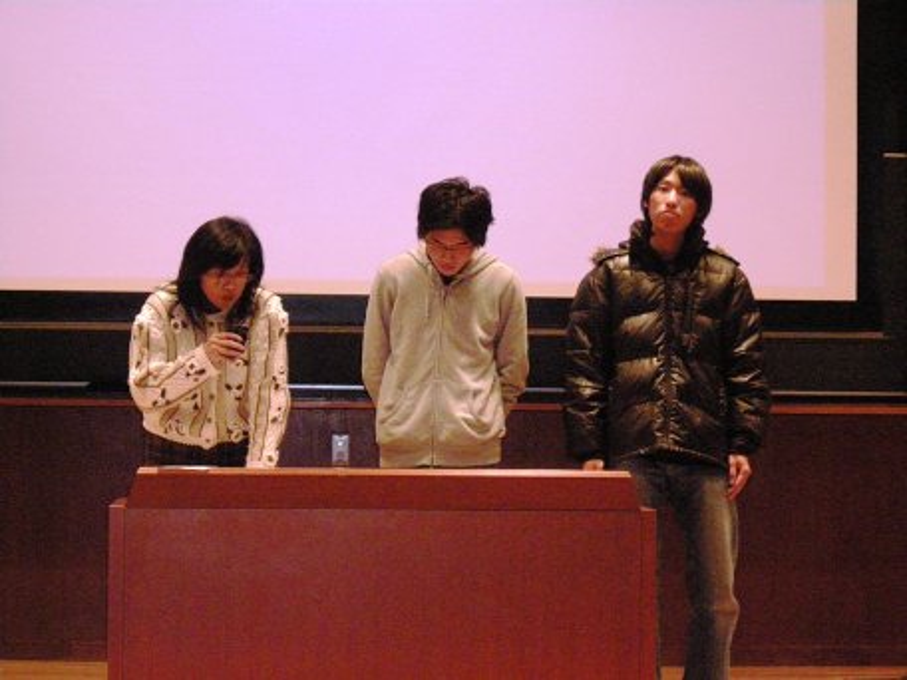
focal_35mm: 111
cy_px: 340
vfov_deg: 13.3
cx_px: 454
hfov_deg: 17.7
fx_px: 2908
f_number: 5.4
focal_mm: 23.7
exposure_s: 1/60
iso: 1000
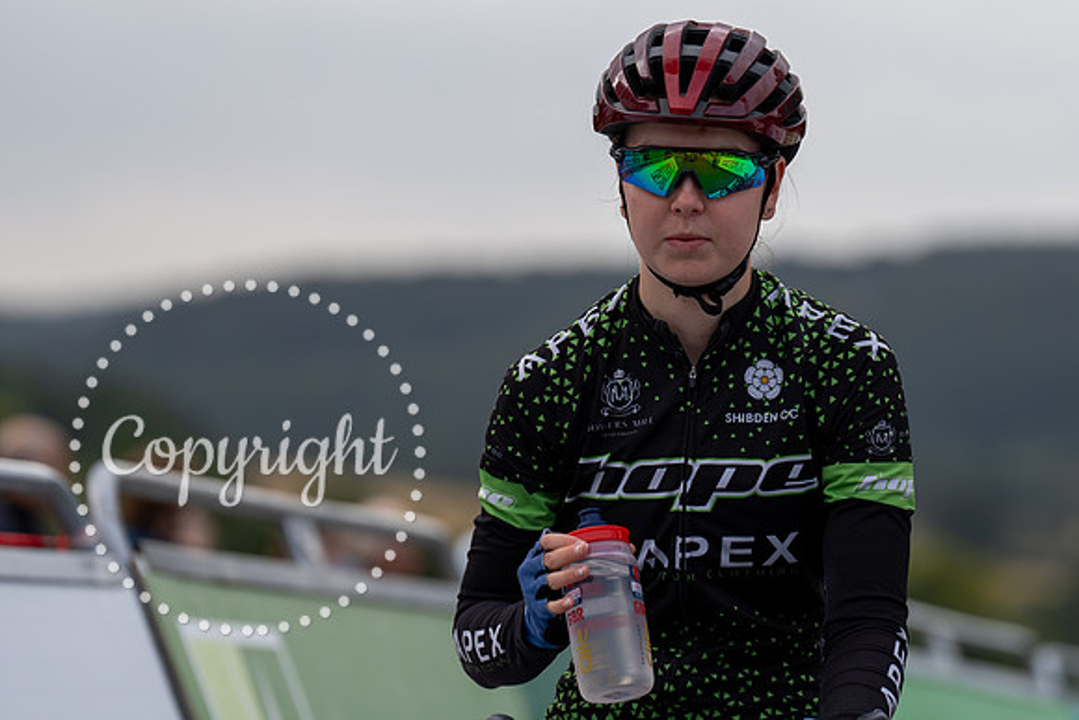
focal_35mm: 253
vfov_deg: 5.4
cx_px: 681
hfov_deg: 8.1
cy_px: 265
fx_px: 7572
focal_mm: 200
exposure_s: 1/800
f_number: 4
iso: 100
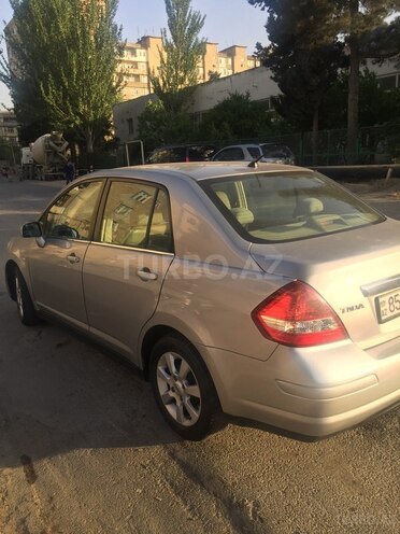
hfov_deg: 48.2
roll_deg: +1.7
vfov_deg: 61.7
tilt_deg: -11.8
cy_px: 267
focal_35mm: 29
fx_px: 447
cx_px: 200
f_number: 2.2
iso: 32
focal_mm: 4.15
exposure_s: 1/599
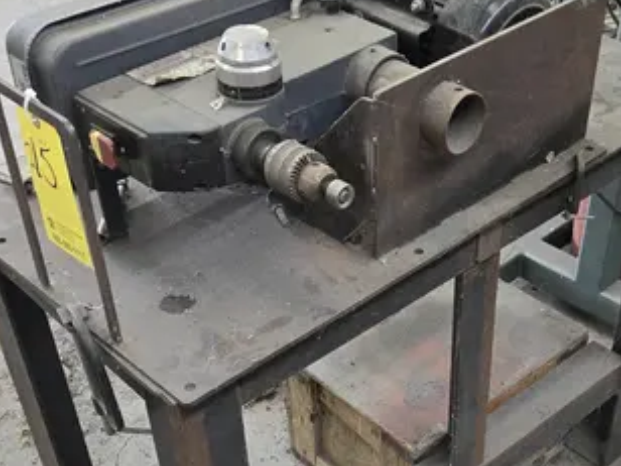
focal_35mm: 56
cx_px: 377
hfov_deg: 34.2
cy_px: 384
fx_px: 1005
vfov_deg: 25.6
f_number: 1.8
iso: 400
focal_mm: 5.4
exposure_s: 1/120
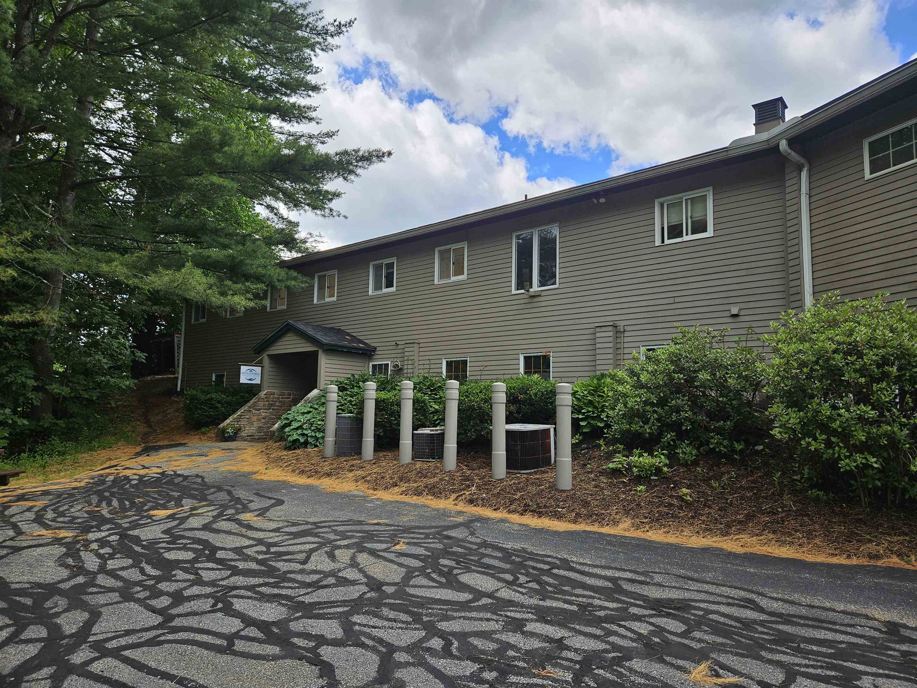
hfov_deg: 73.9
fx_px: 609
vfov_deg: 58.9
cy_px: 344
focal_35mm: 23
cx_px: 458
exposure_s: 1/472
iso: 25
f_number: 1.8
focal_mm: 5.4
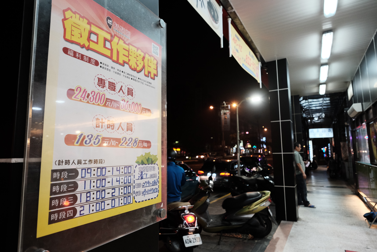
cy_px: 126
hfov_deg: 81.2
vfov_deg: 59.5
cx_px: 188
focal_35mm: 21
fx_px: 220
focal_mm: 14
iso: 2000
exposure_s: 1/60
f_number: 4
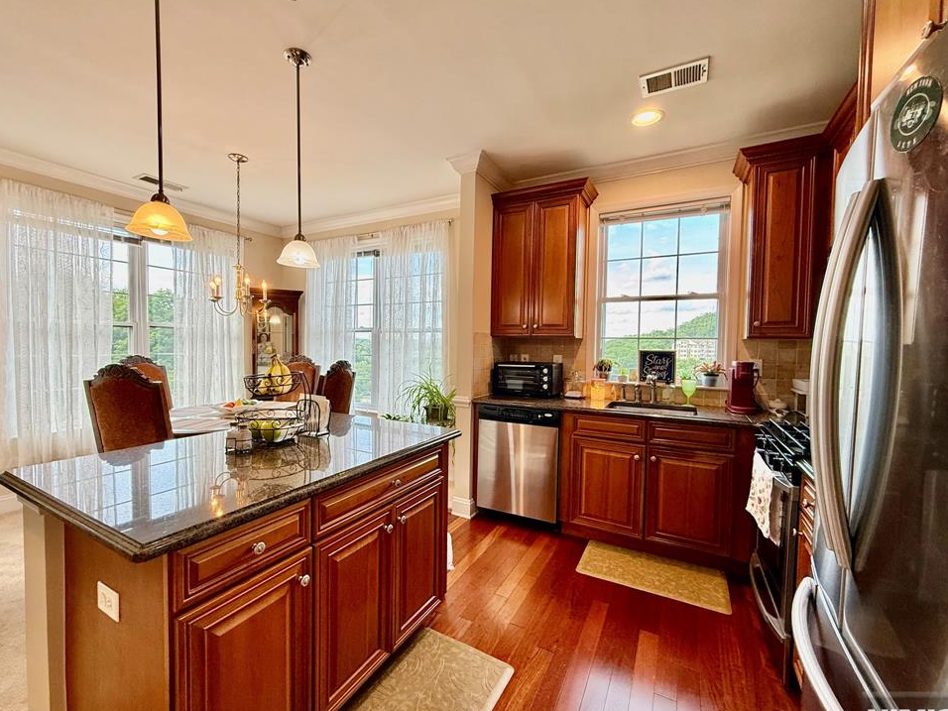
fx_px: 411
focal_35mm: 15
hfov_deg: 98.1
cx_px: 455
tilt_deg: -2.0
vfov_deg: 81.7
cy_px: 359
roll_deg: -1.1
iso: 250
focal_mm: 2.22
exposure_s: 1/120
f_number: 2.2
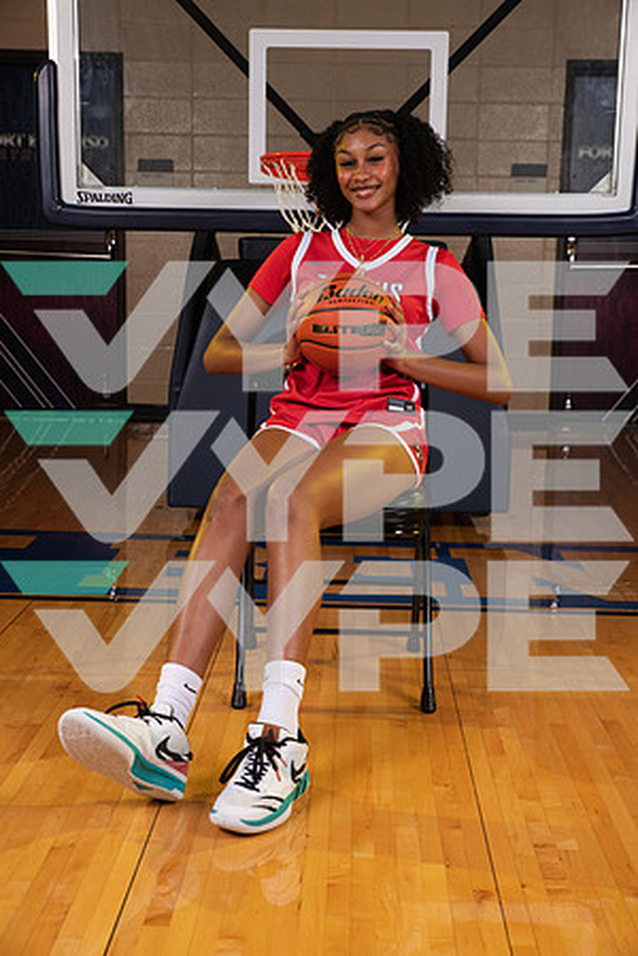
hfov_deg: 26.0
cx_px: 319
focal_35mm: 52
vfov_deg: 38.2
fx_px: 1382
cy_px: 478
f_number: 7.1
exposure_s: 1/320
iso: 320
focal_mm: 52
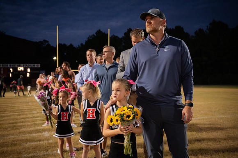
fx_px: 271
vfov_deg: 32.6
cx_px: 119
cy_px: 79
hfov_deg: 47.4
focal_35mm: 41
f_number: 4
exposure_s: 1/250
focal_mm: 41
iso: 3200
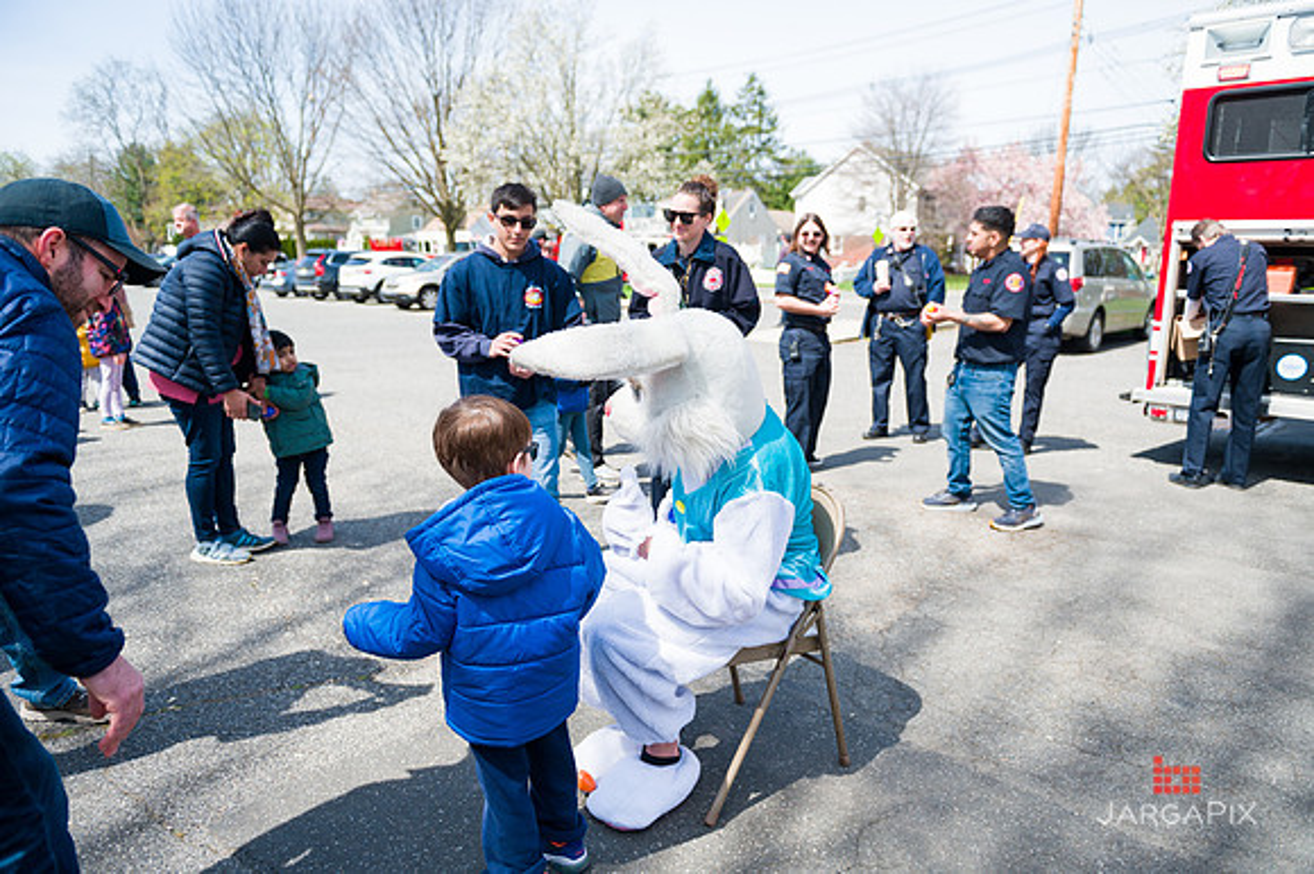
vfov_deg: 53.1
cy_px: 437
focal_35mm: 24
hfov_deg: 73.8
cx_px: 657
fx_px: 875
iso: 200
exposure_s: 1/1600
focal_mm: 24
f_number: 4
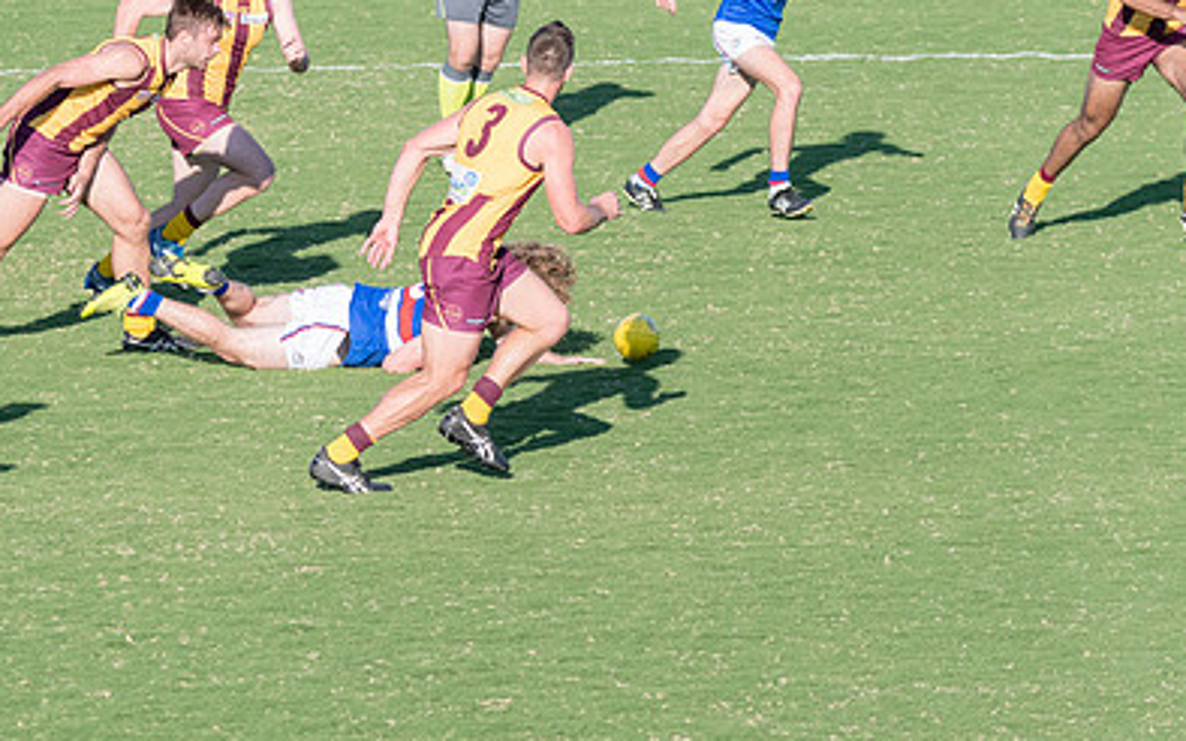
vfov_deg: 3.6
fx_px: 11633
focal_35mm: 360
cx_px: 503
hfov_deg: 5.8
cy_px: 310
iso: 800
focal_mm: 160
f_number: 7.1
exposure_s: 1/2000
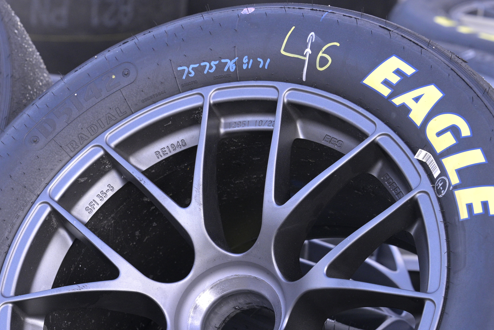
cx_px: -17
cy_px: 236
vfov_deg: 6.9
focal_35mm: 200
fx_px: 2744
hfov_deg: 10.2
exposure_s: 1/640
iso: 1000
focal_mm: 94
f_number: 5.6
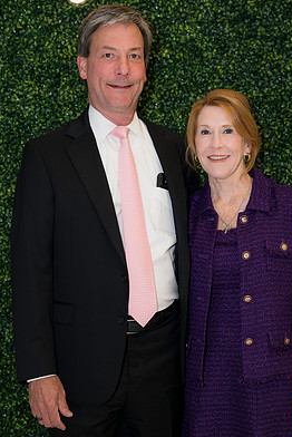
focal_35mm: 78
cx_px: 166
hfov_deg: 17.5
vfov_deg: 26.0
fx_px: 947
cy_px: 233
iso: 400
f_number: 5
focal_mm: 68
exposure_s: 1/160
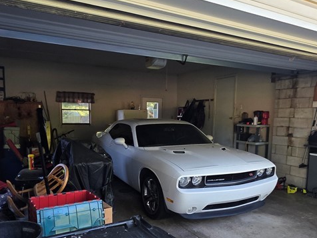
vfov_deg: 49.2
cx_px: 170
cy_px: 153
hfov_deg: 63.3
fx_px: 257
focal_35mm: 28
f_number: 1.9
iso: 80
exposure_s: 1/120
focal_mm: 2.2
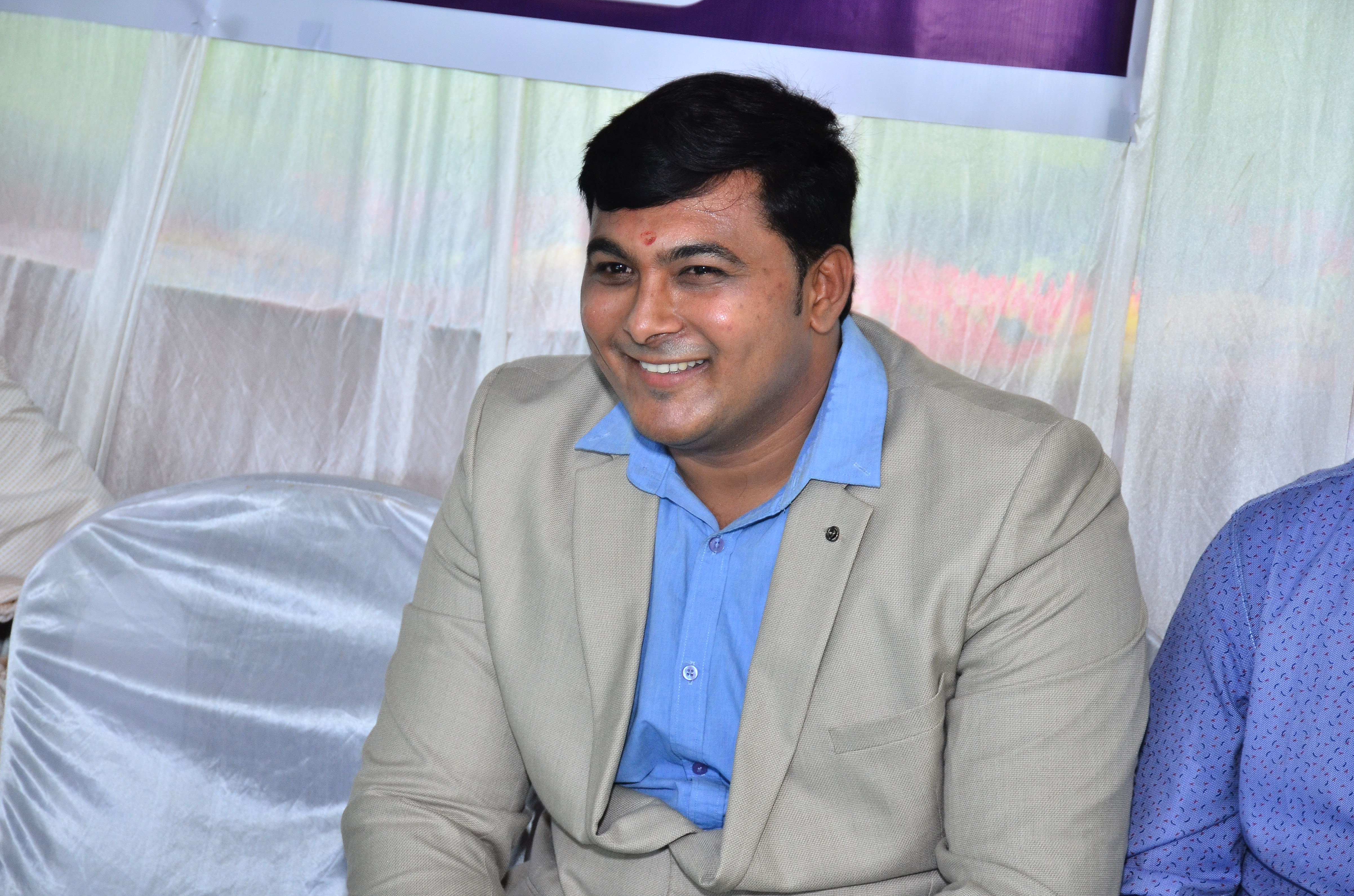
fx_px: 4616
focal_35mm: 123
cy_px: 453
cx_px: 676
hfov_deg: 16.7
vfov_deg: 11.1
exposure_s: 1/125
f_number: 5.6
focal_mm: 80
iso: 640
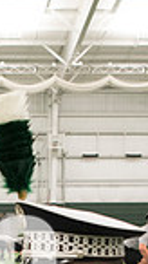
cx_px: -79
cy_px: 301
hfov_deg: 11.5
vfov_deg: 20.2
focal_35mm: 100
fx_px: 698
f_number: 3.2
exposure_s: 1/200
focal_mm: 24
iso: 3200
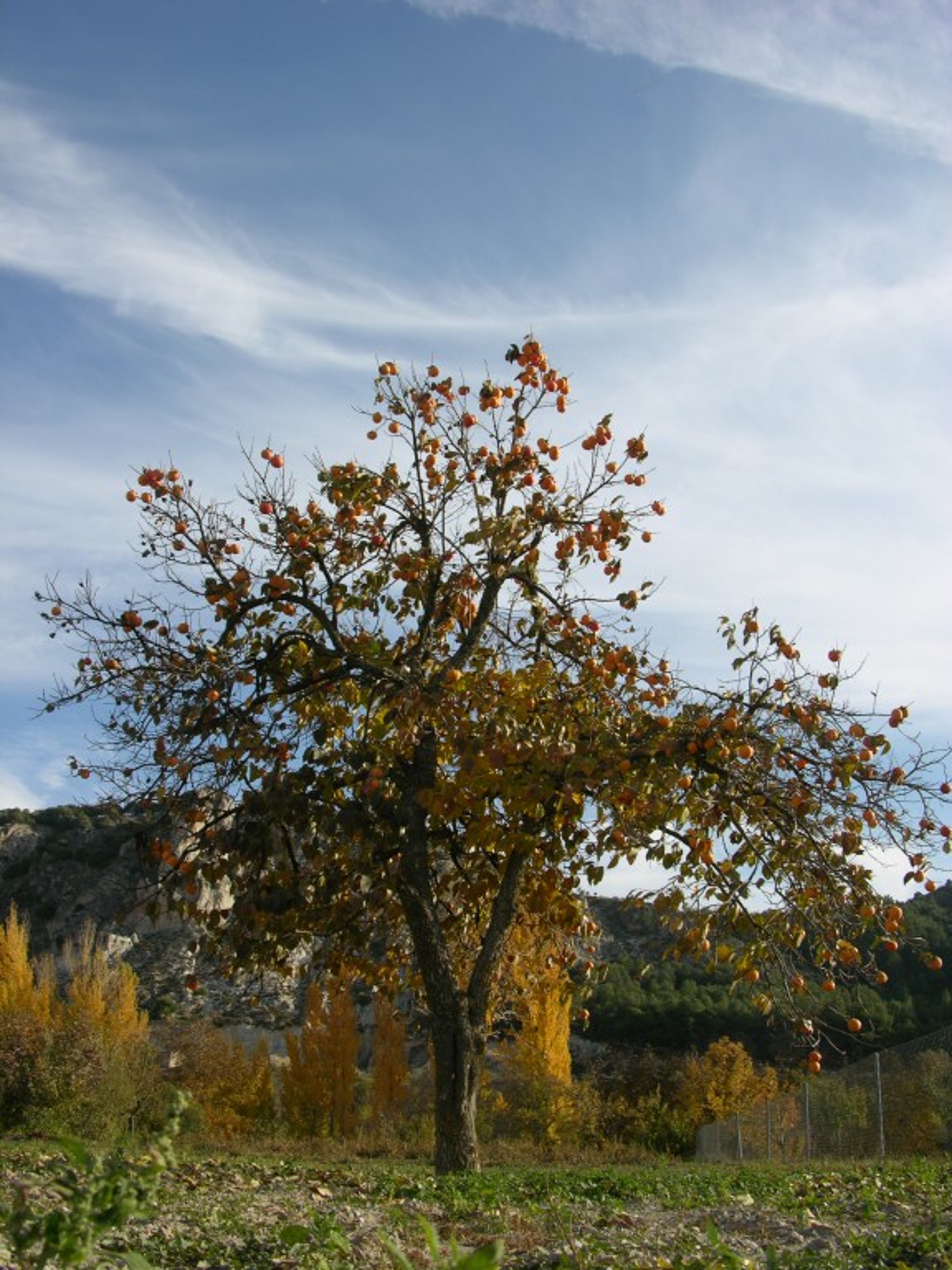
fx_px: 1283
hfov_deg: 40.7
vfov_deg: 52.6
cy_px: 635
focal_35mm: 35
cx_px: 476
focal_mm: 8.9
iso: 50
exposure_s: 1/180
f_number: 6.3
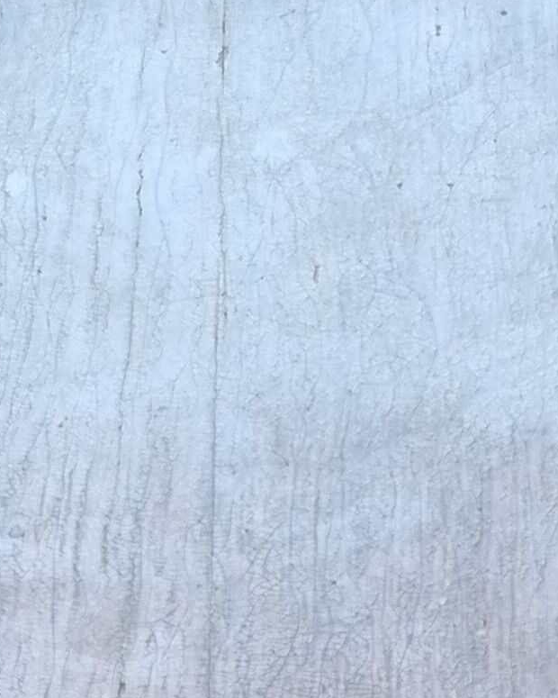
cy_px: 1767
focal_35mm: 132
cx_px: 440
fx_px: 2725
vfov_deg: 11.5
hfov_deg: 11.7
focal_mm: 5.4
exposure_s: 1/100
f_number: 1.8
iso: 64
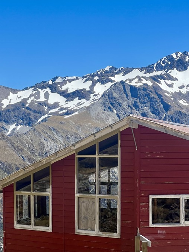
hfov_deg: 12.7
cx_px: 48
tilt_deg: +0.3
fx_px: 844
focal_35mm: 116
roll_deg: +1.2
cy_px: 178
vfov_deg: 16.9
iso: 32
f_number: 2.8
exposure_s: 1/797
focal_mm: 9
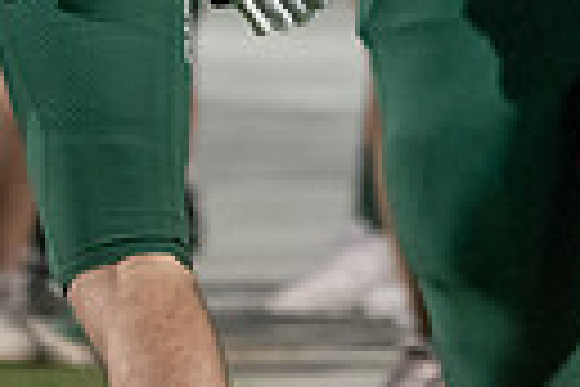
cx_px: 360
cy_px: -475
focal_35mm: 1418
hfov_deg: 1.5
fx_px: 22844
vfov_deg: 1.0
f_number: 5.6
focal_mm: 315
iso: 6400
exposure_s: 1/500
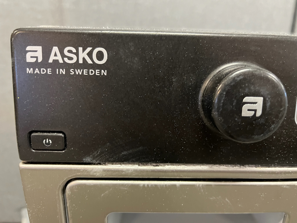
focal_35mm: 26
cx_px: 148
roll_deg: -1.6
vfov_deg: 53.1
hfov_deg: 67.3
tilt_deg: -18.2
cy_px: 112
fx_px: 223
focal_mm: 5.1
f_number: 1.6
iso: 500
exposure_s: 1/33
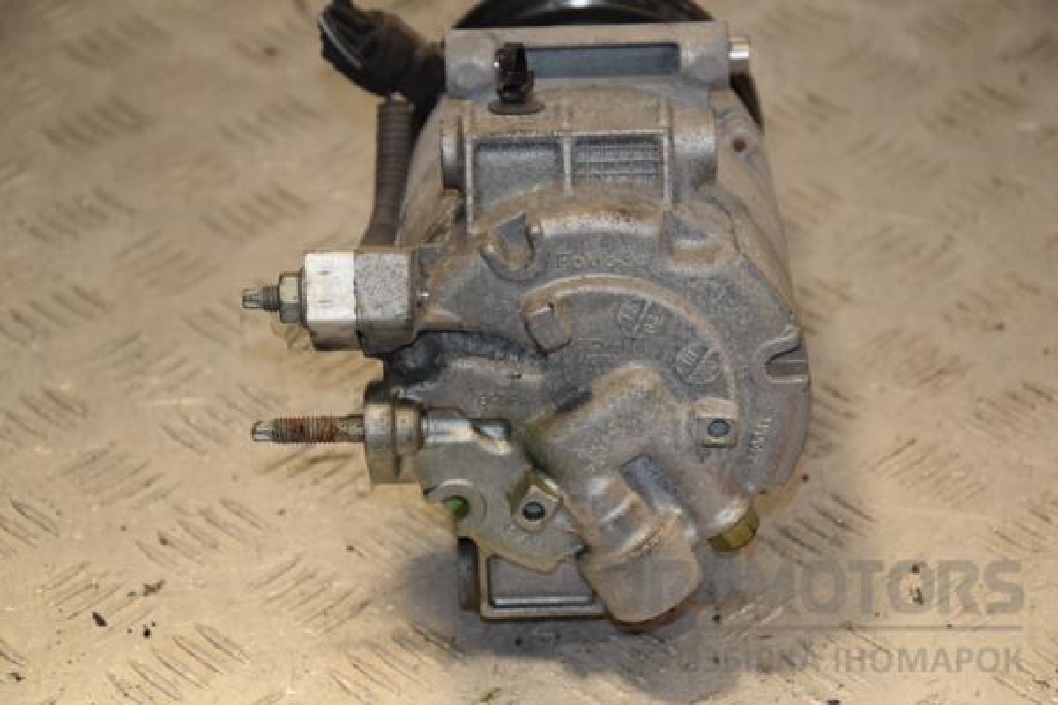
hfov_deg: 16.1
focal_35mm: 128
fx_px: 3747
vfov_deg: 10.8
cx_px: 529
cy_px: 352
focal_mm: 85
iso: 800
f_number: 7.1
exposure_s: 1/200
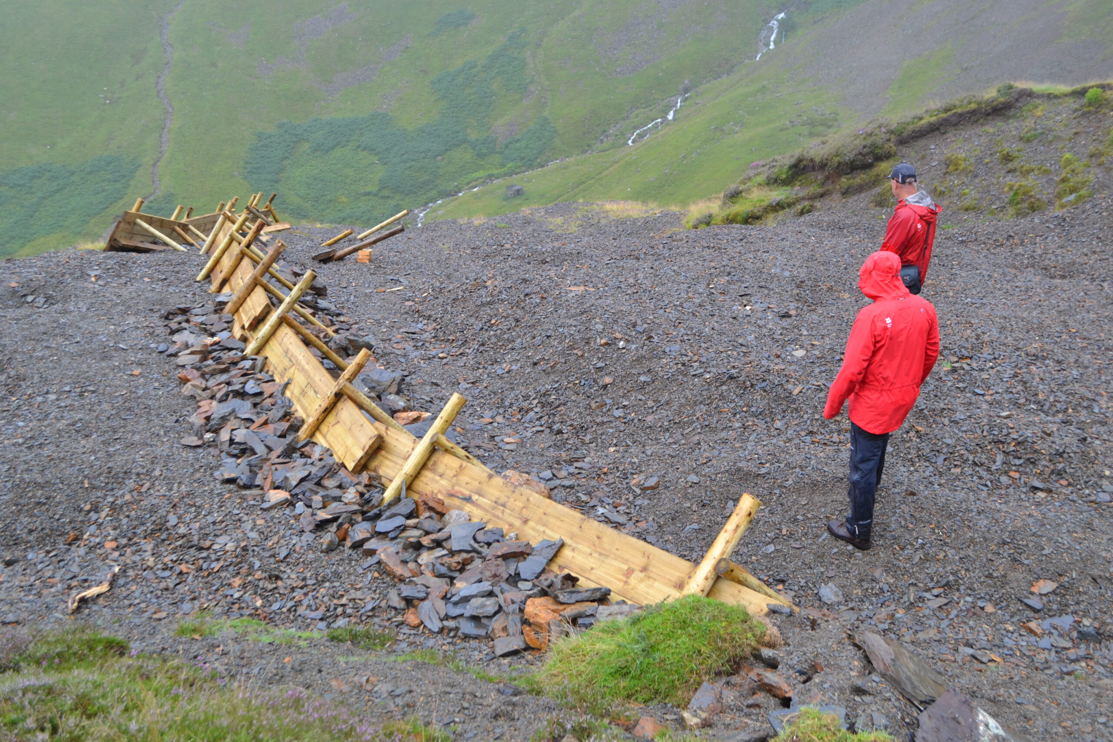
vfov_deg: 34.2
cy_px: 371
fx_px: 1206
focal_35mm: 39
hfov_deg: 49.6
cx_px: 556
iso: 400
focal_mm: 26
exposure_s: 1/125
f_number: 5.6
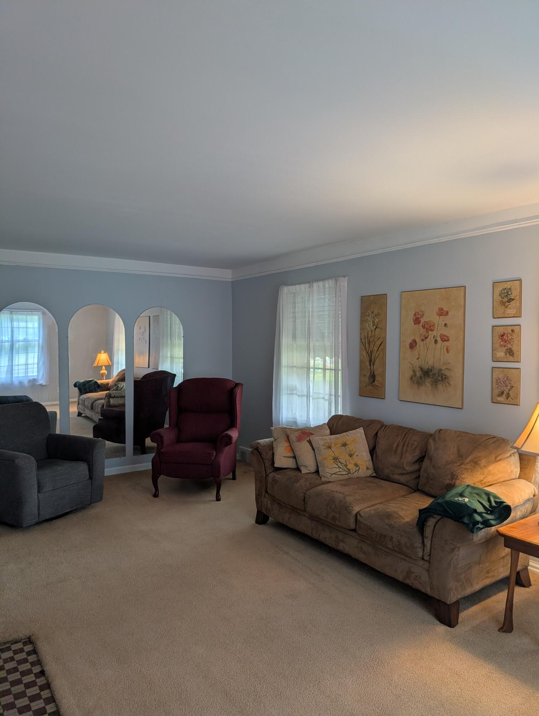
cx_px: 270
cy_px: 358
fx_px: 497
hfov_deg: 56.9
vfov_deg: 71.5
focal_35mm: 24
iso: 22
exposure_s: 1/72
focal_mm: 6.9
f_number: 1.68
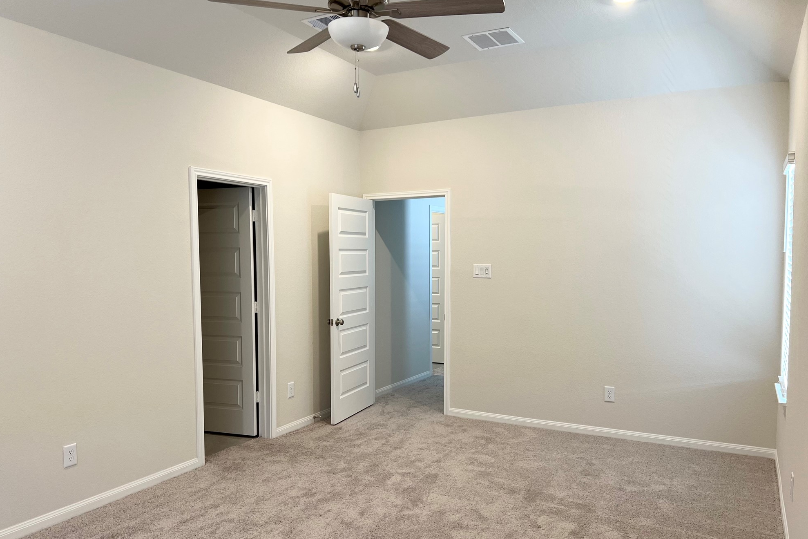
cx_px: 396
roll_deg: +0.8
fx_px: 628
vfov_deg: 46.4
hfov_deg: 65.5
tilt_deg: -4.0
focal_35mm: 28
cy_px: 286
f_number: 1.5
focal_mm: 5.7
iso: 64
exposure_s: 1/60
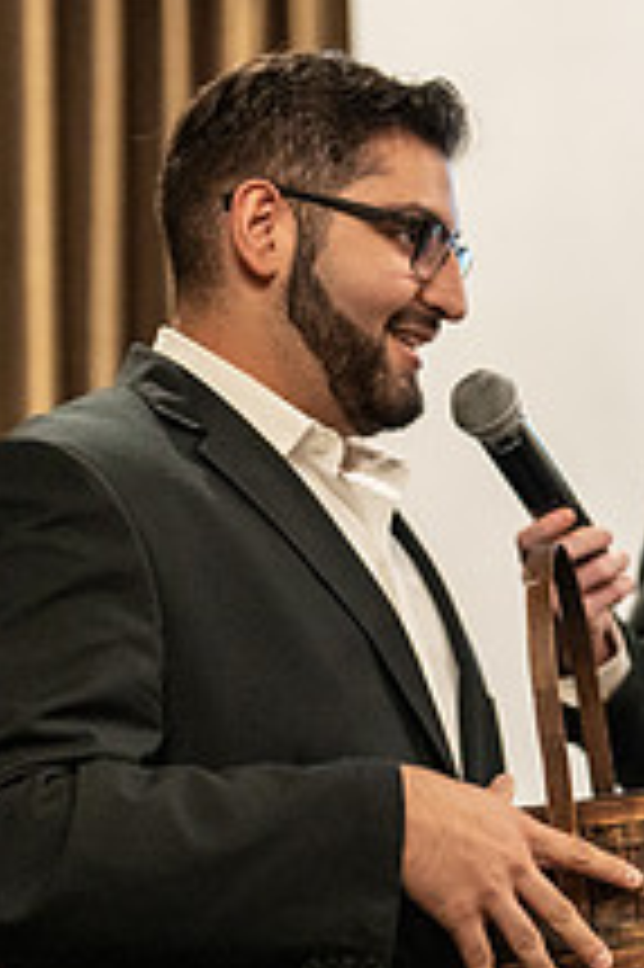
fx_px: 3628
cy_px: 646
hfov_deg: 10.1
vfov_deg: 15.2
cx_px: 563
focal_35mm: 135
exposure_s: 1/320
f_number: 1.2
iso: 2000
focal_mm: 50
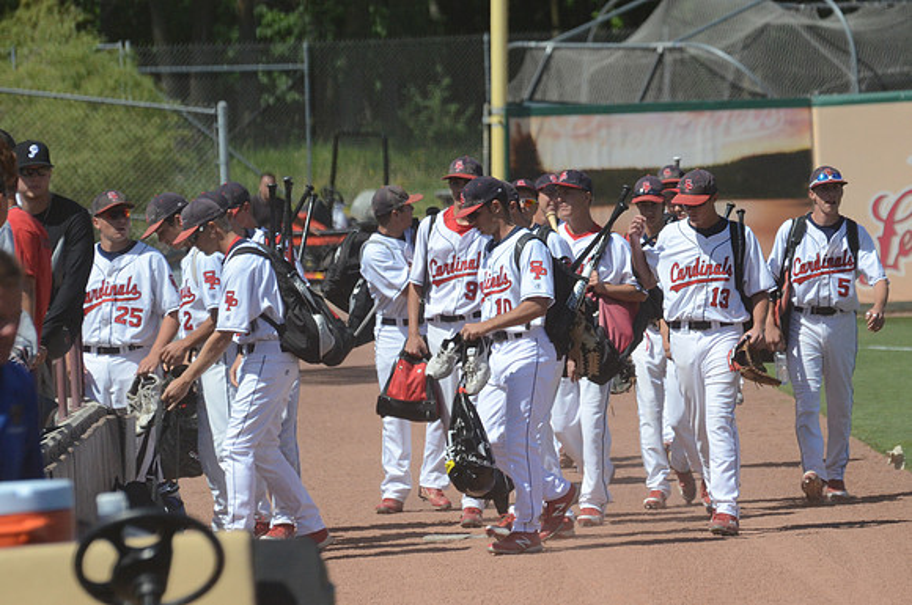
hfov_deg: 7.1
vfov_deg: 4.7
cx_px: 456
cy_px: 302
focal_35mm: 292
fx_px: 7400
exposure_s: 1/8000
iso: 1000
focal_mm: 195
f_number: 5.3
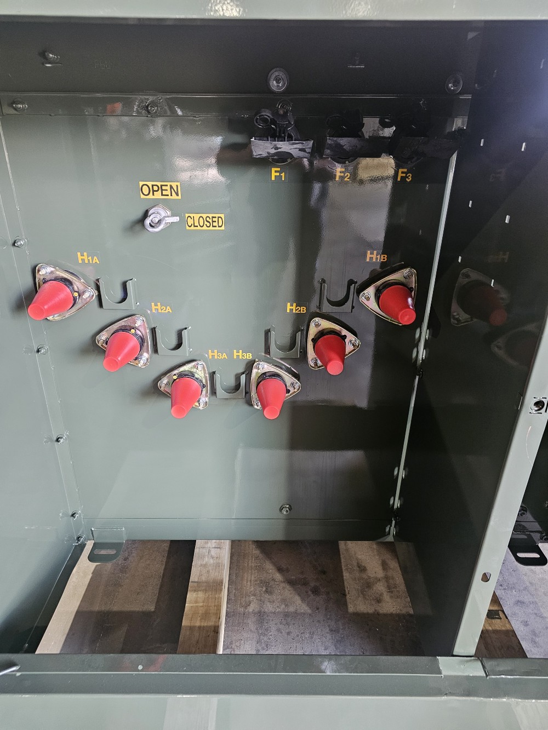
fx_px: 485
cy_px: 365
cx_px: 274
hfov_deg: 58.9
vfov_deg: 73.9
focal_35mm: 23
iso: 640
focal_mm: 6.3
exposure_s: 1/40
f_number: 1.7
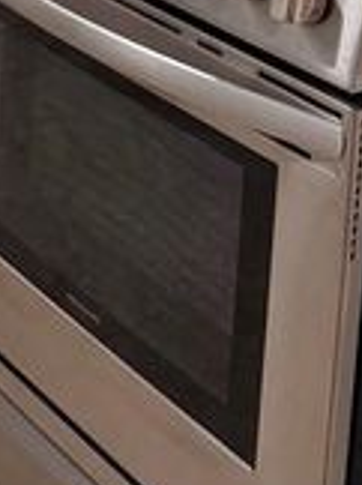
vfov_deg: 17.7
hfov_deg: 14.7
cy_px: -247
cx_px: 6
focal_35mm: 99
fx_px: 1384
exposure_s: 1/120
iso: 125
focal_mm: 6.76
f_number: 1.78
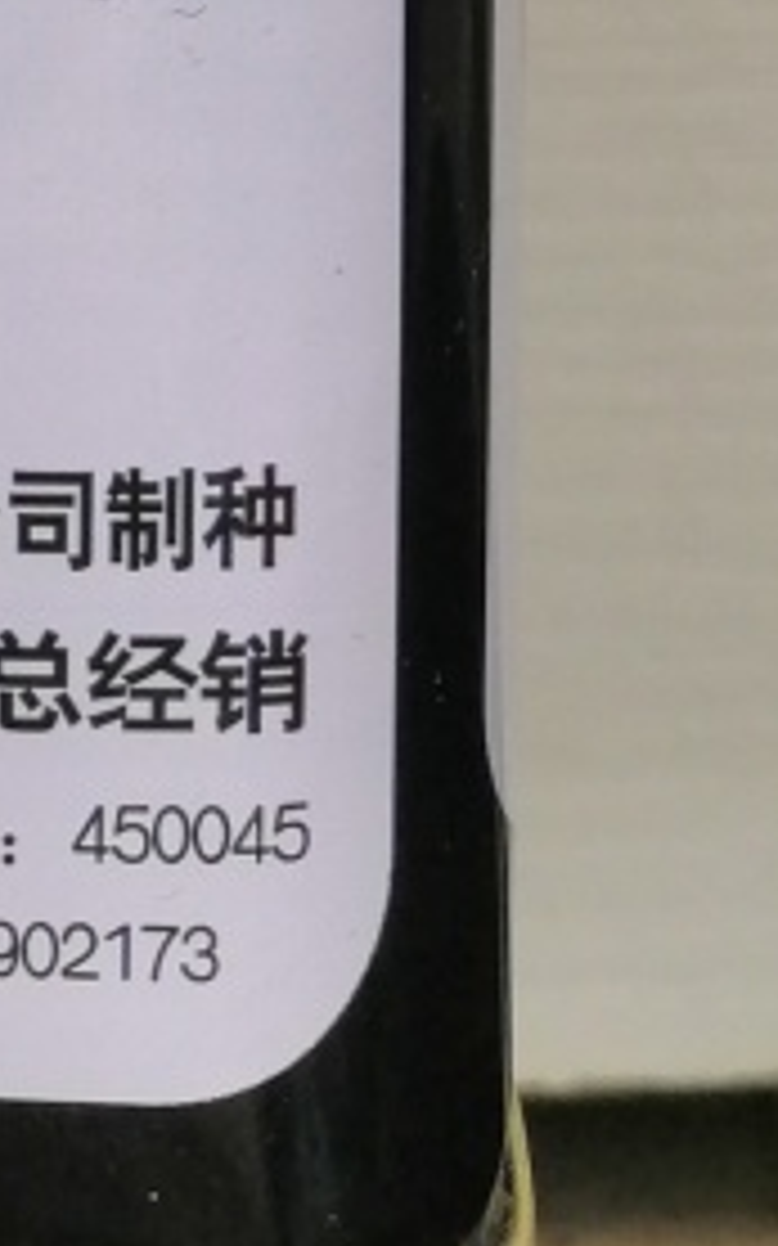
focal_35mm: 106
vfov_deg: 16.2
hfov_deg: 11.9
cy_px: -1068
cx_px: -333
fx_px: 3598
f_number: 2.2
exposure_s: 1/60
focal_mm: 3.81
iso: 100
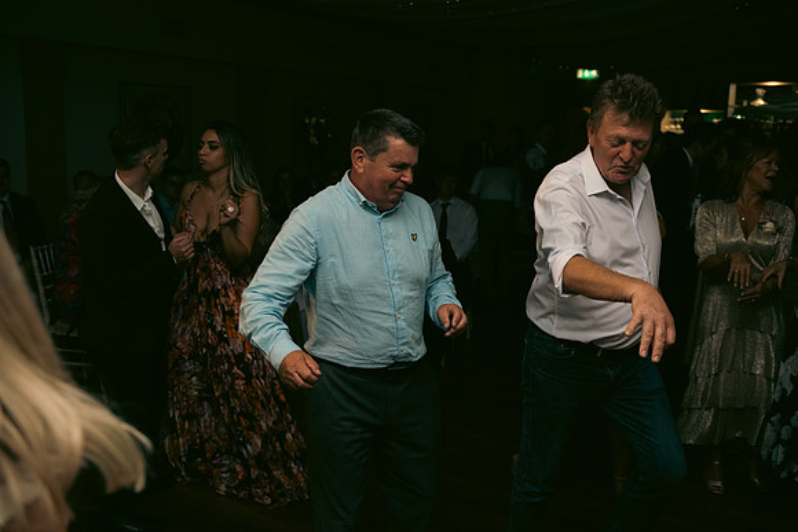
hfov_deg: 53.1
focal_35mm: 36
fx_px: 798
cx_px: 399
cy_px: 266
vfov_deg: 36.9
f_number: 3.5
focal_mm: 36
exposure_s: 1/160
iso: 800
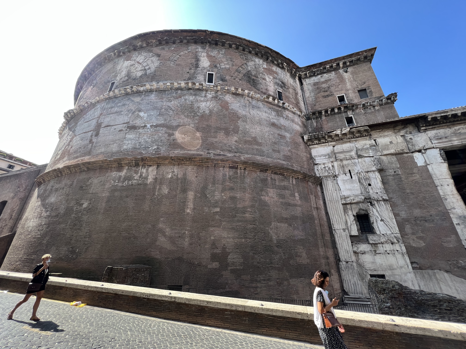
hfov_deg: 106.2
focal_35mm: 13
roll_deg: +0.0
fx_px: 175
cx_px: 233
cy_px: 174
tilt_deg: +23.9
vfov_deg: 89.9
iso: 32
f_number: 1.8
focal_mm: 1.57
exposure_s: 1/278
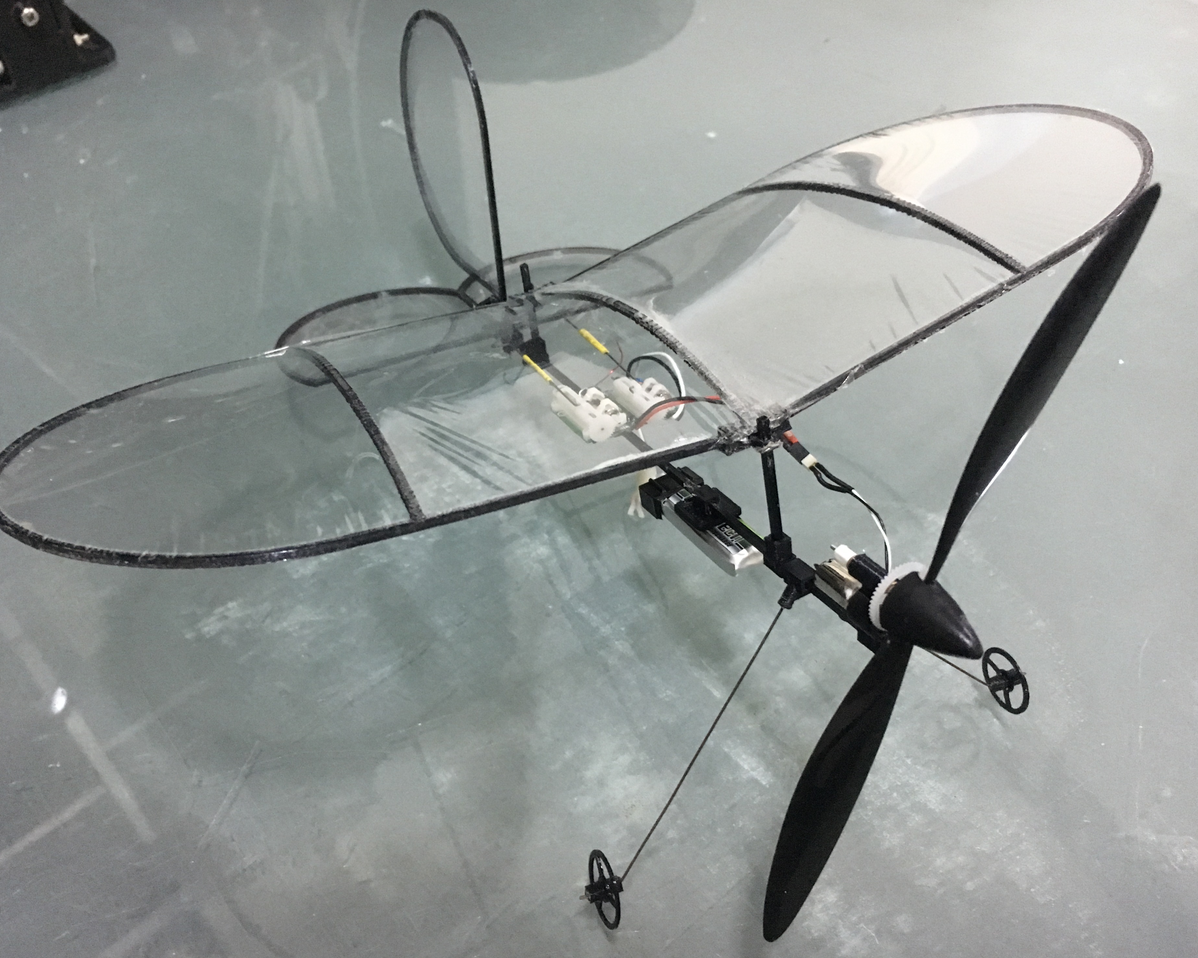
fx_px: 1099
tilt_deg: -47.7
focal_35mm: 31
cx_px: 562
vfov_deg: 47.1
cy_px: 489
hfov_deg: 57.1
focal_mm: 4.15
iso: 320
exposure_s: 1/17
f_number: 2.2
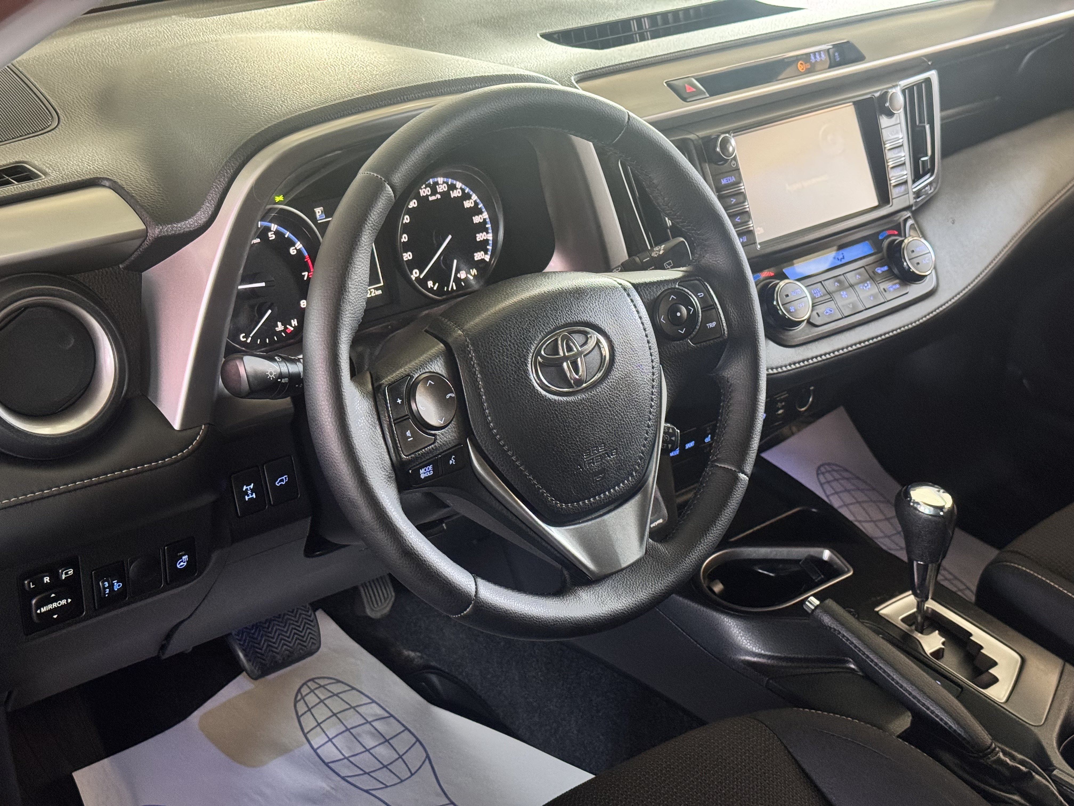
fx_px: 1489
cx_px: 537
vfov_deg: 30.3
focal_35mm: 48
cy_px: 403
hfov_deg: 39.7
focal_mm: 6.76
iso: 500
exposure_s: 1/33
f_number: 1.78
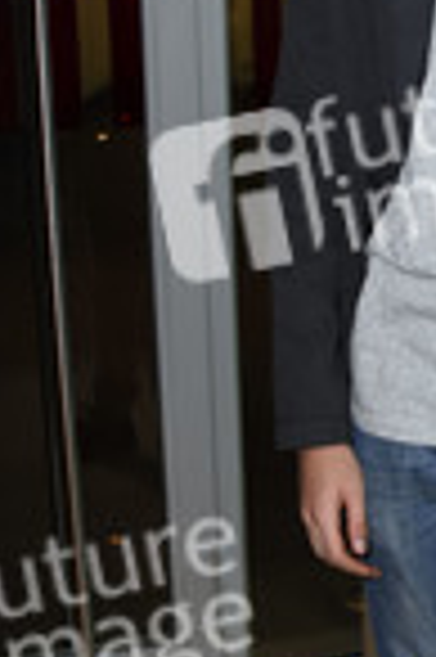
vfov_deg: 27.3
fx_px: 1347
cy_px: 400
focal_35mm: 74
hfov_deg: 17.6
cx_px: 512
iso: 800
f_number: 5.6
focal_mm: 18
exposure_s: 1/125
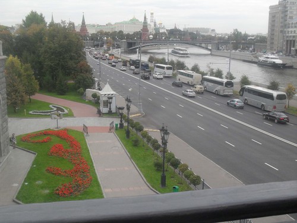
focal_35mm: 38
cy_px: 112
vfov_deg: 37.7
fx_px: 326
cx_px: 148
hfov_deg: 49.0
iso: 80
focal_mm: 6.3
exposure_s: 1/350
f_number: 2.8
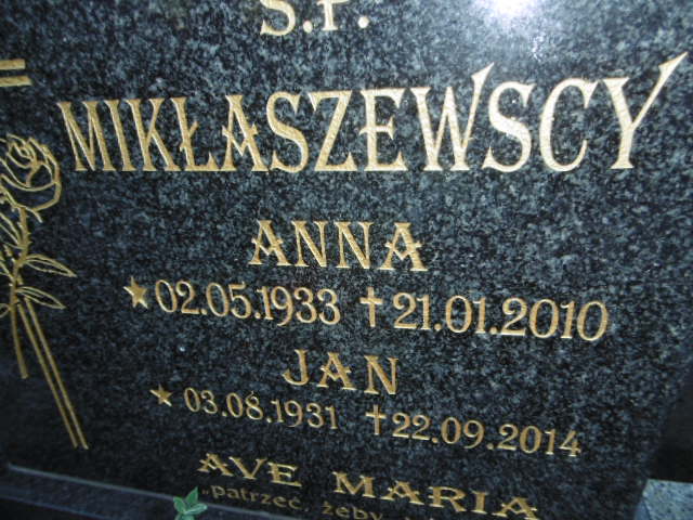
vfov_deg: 56.8
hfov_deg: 71.6
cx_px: 346
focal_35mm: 24
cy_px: 260
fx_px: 480
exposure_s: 1/60
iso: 100
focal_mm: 4.3
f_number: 3.1
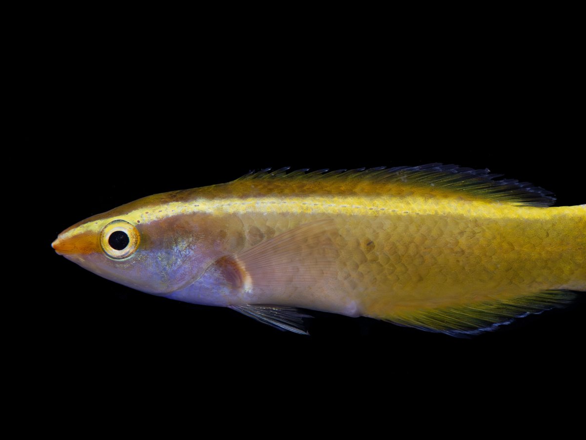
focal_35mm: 204
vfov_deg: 7.3
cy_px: 258
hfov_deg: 9.7
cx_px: 391
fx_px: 3447
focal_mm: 105
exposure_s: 1/125
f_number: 8
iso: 5000
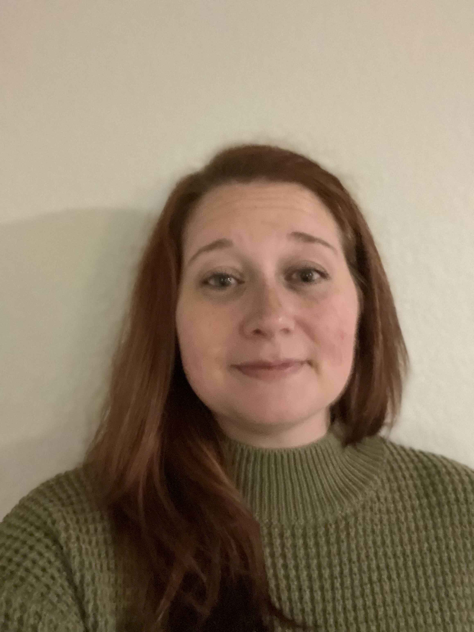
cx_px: 237
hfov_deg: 46.8
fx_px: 548
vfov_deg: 60.0
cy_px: 316
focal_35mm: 30
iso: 1600
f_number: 2.2
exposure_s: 1/15
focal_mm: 2.71
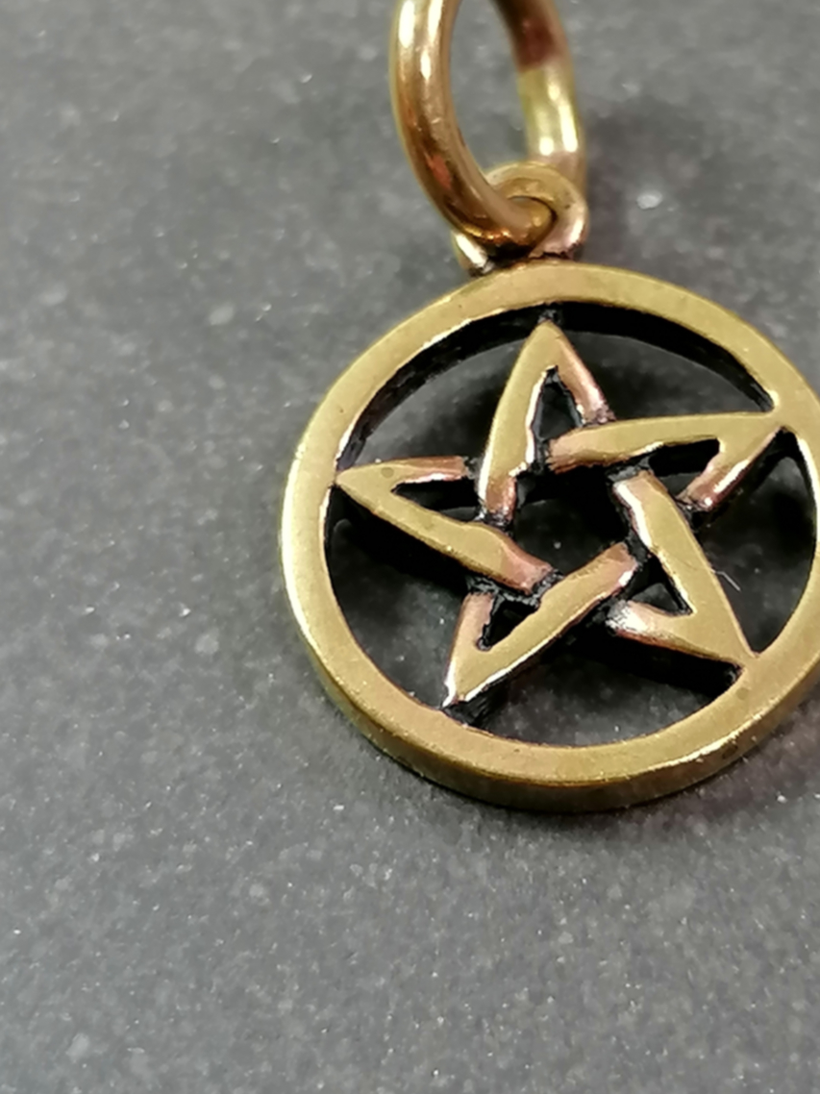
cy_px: 379
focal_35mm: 119
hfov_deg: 12.4
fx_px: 3760
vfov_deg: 16.5
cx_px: 544
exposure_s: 1/100
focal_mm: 4.75
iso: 80
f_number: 1.8
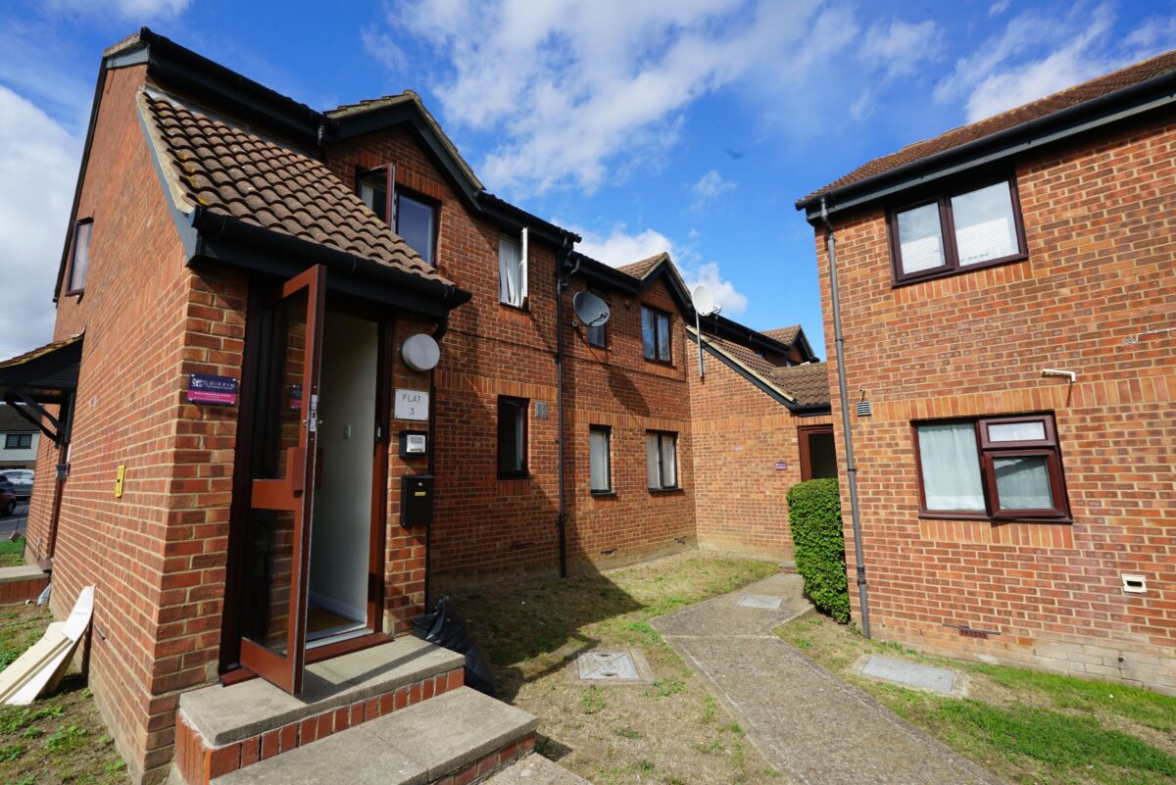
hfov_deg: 96.7
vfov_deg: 73.8
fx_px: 523
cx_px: 588
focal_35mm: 16
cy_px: 392
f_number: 14
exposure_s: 1/80
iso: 100
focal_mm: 16
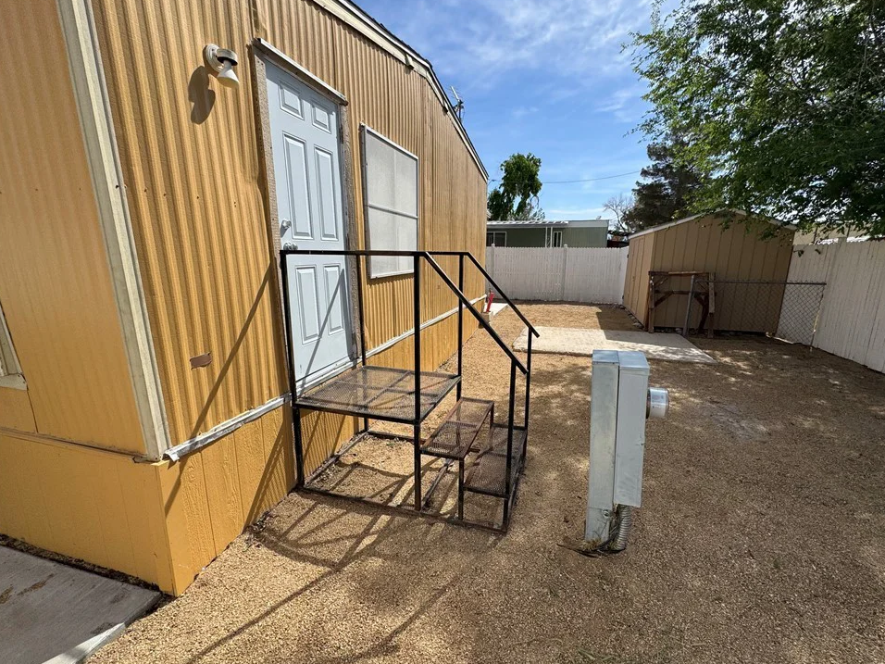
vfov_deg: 81.7
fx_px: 383
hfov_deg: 98.1
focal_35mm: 15
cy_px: 342
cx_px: 461
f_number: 2.2
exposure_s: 1/2273
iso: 50
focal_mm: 2.22
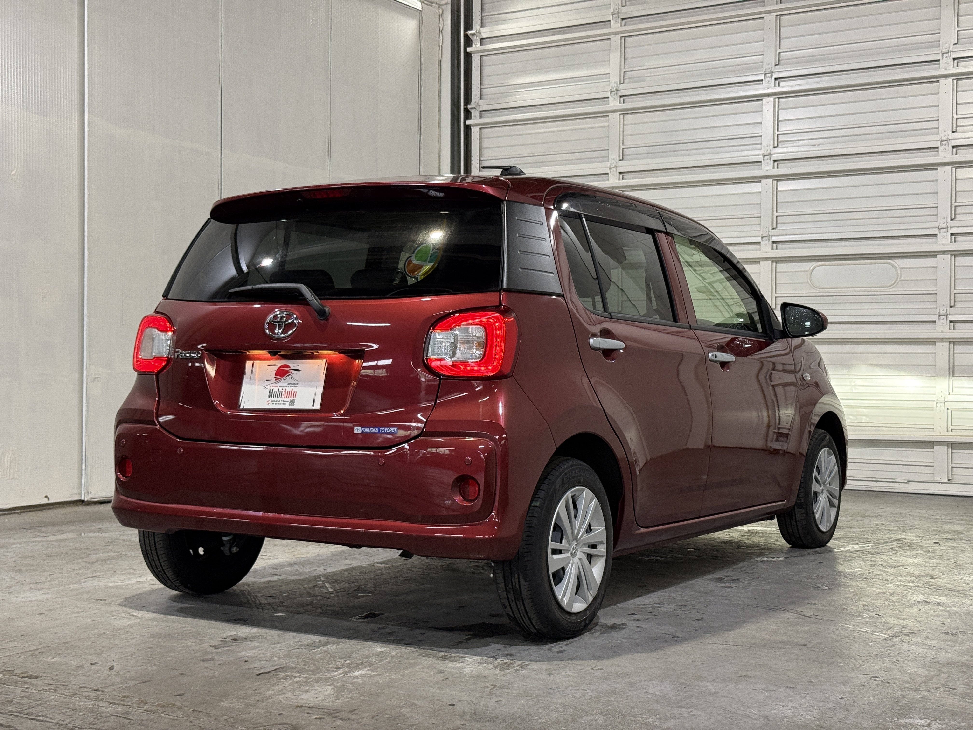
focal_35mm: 48
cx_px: 486
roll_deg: -0.7
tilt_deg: -0.8
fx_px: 1349
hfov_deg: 39.7
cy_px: 365
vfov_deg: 30.3
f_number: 1.78
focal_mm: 6.76
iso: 125
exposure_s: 1/60
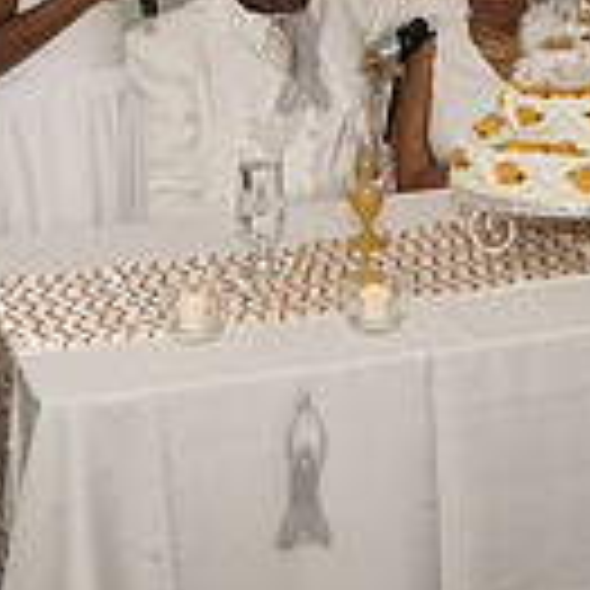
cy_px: 34
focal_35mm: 90
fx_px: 1735
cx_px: 302
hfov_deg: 19.3
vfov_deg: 18.9
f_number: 4.5
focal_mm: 24
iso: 2500
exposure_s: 1/800
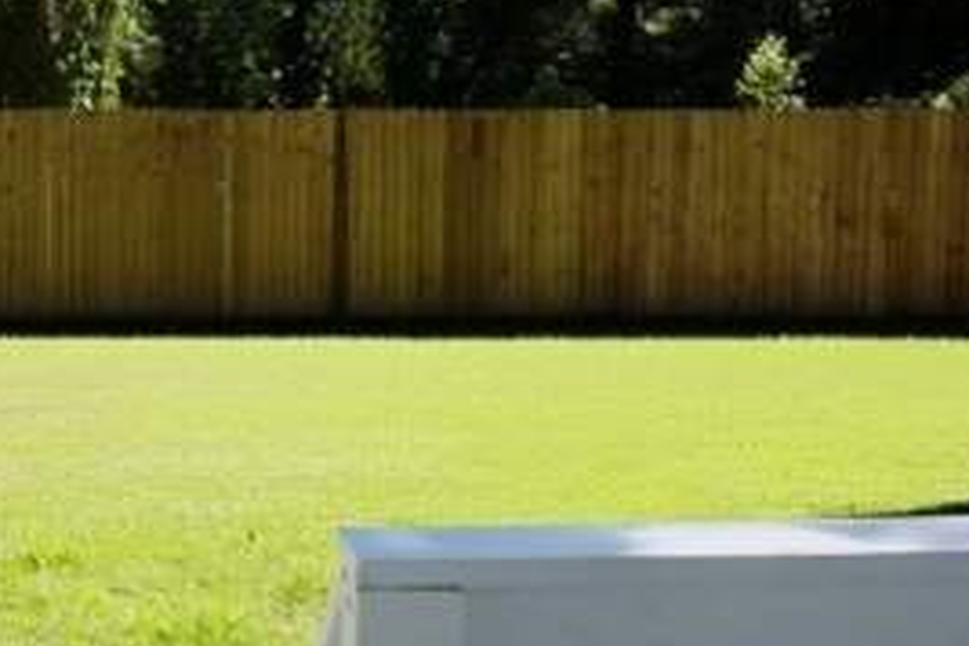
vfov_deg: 16.3
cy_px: 308
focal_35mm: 84
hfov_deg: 23.3
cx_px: 36
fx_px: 2261
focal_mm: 28
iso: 250
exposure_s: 1/250
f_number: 9
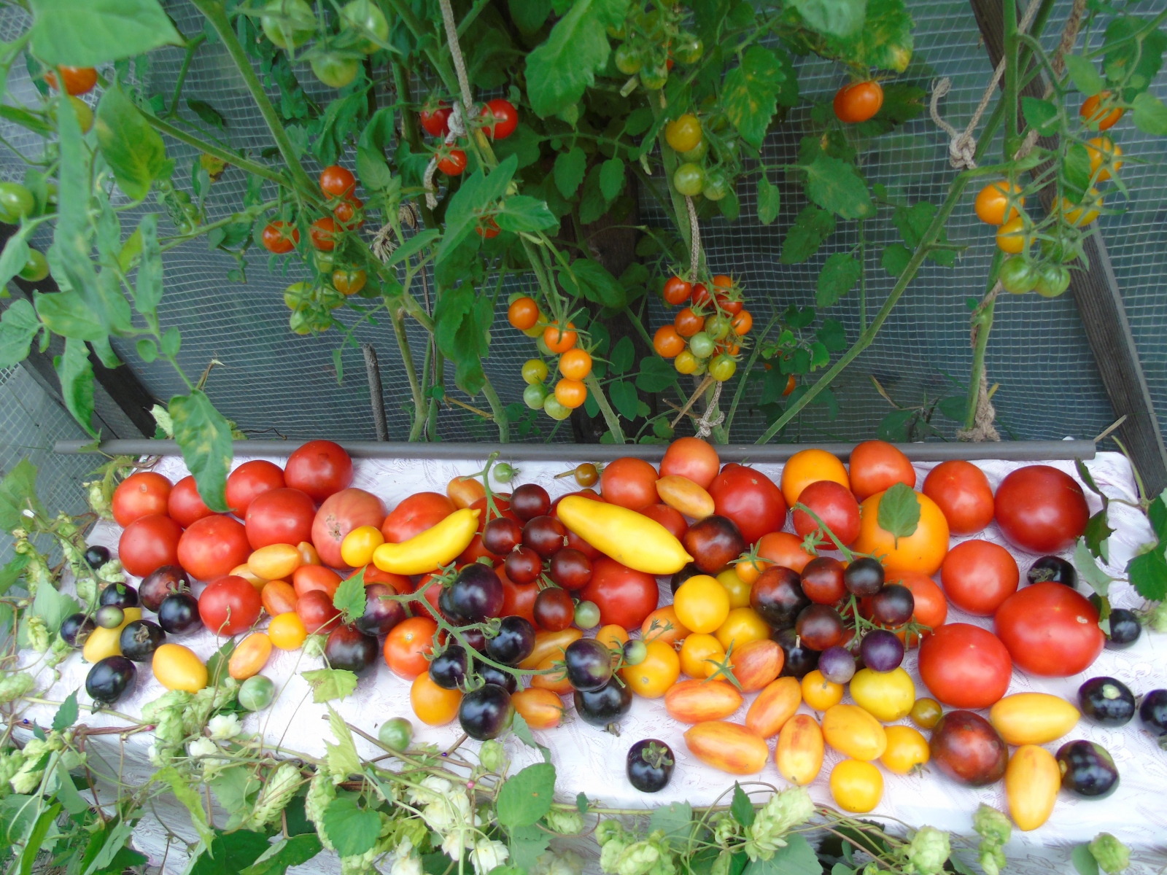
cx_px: 584
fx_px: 843
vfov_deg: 54.9
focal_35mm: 25
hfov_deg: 69.4
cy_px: 438
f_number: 3.4
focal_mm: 4.4
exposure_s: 1/30
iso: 100
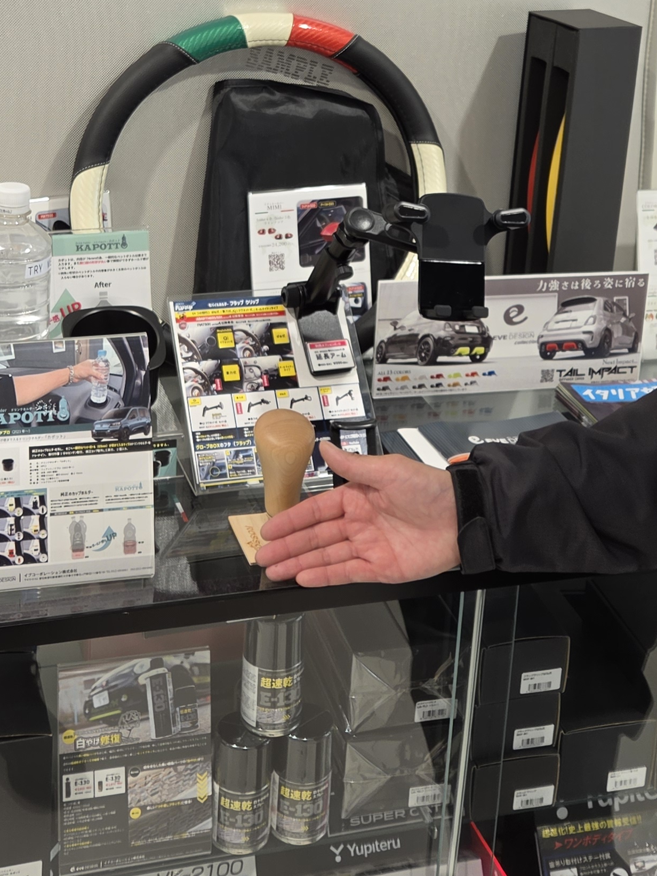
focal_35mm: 56
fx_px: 1417
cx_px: 321
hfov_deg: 26.1
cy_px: 95
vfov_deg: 32.7
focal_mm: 5.4
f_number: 1.8
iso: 50
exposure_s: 1/100
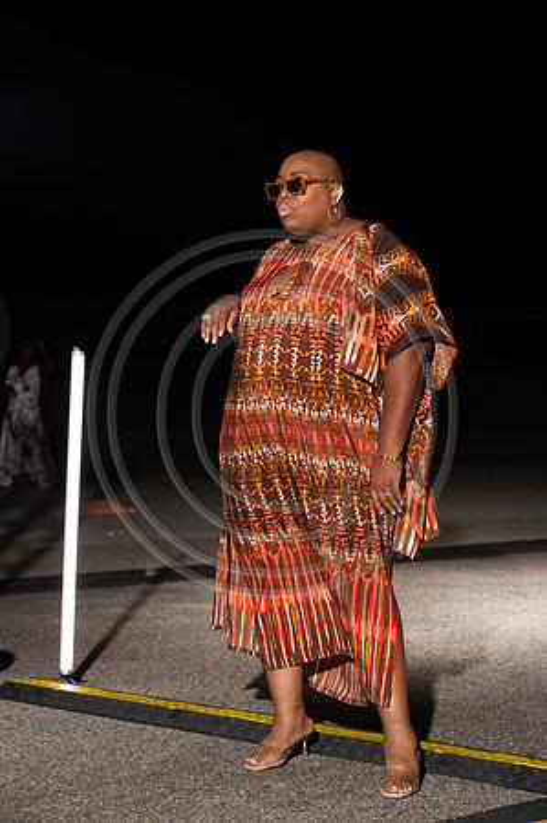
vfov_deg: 22.6
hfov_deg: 15.2
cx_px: 274
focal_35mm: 90
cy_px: 412
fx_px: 2056
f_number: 6.3
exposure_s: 1/200
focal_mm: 90
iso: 1000
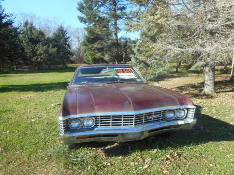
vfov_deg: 54.9
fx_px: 169
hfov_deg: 69.4
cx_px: 117
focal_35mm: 25
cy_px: 88
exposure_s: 1/250
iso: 80
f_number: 3.7
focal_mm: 4.5
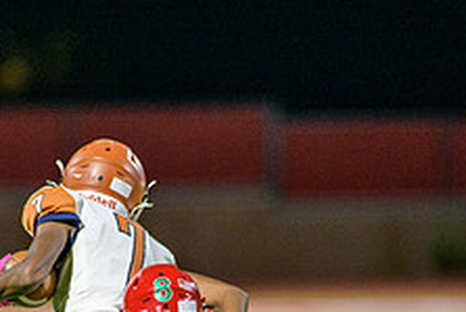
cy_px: 324
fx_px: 10090
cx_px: 134
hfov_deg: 2.6
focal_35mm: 779
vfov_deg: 1.8
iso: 2000
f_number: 2.8
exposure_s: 1/500
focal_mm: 300
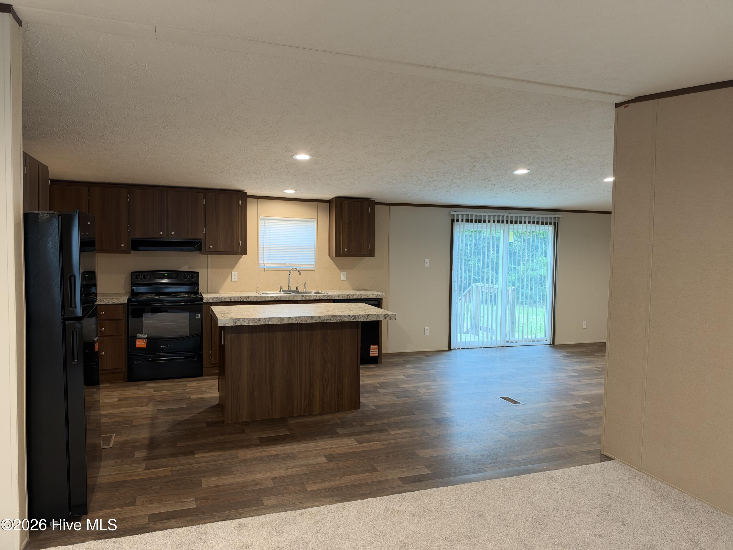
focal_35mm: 24
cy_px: 275
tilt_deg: -3.3
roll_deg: -0.5
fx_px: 508
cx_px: 366
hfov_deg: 71.6
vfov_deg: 56.8
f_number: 1.8
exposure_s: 1/60
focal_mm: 6.93
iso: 200
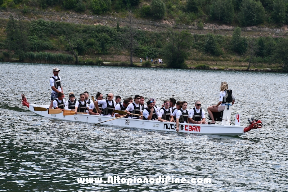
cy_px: 96
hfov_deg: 16.1
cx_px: 144
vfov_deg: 10.8
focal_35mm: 127
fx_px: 1016
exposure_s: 1/250
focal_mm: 85
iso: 140
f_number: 8
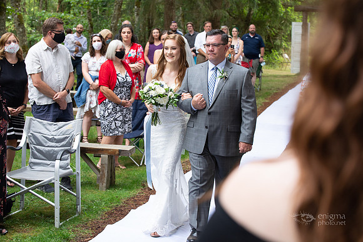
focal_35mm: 70
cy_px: 121
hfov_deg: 28.8
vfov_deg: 19.5
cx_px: 182
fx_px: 706
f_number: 5.6
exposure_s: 1/125
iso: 640
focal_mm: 70
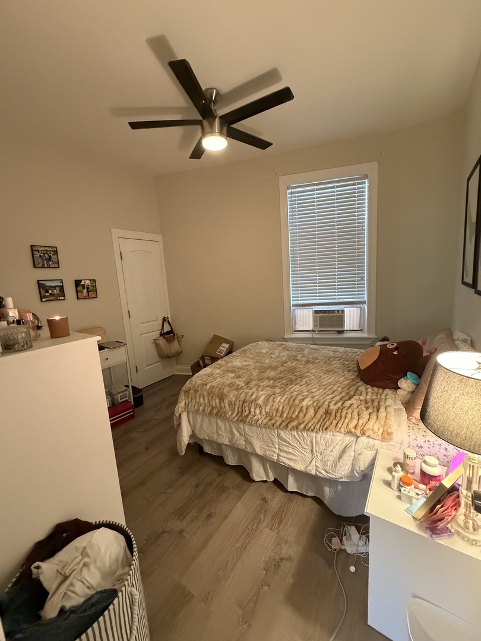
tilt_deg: -8.3
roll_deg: +4.4
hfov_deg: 85.7
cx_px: 240
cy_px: 320
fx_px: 259
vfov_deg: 102.1
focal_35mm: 14
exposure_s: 1/60
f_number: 2.2
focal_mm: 2.22
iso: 800
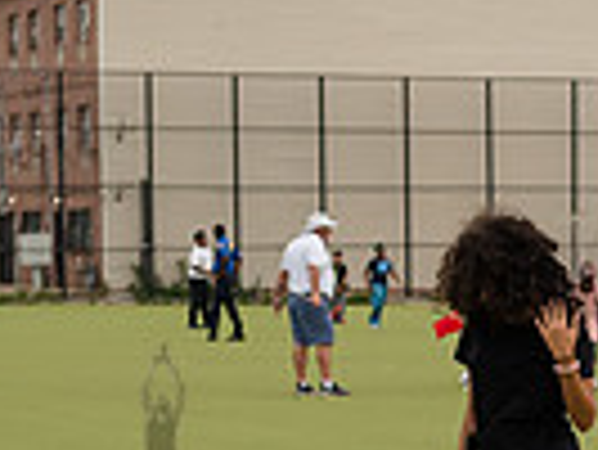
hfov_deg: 8.3
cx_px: 909
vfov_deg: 6.3
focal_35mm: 234
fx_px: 4046
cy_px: 718
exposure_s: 1/1250
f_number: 4
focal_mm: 48
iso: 200
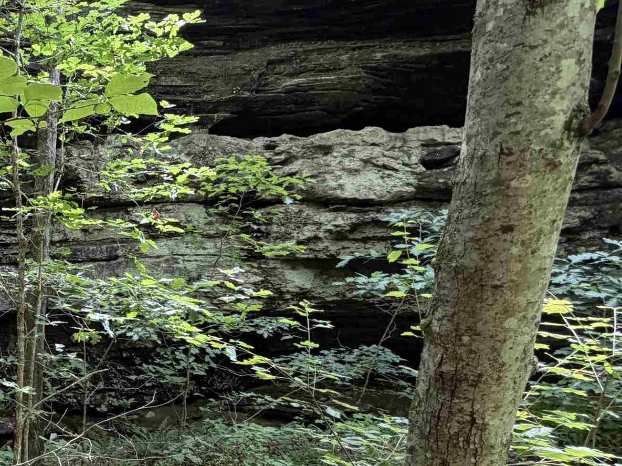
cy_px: 339
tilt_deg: -8.5
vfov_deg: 41.9
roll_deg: +2.2
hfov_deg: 44.6
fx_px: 593
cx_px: -34
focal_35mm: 33
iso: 200
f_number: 2.2
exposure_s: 1/121
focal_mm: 2.22
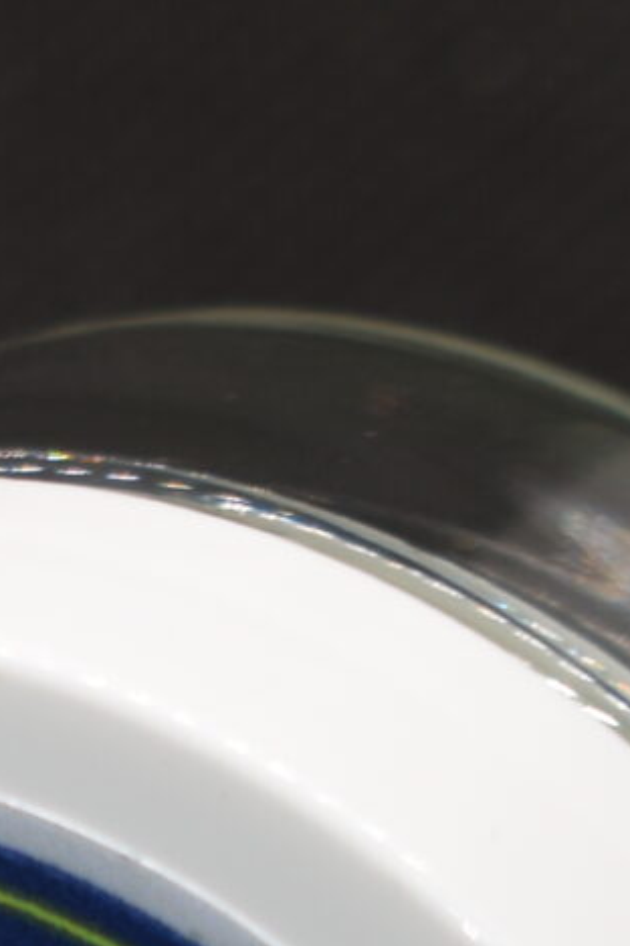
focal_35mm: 312
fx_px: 8189
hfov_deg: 4.3
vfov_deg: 6.5
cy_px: 1477
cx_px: -915
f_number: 5.6
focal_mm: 38
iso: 140
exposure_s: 1/30
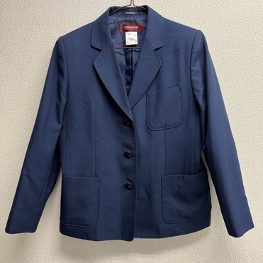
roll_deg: +0.4
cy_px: 132
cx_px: 132
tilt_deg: -3.9
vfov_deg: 52.5
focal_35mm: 31
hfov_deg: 52.5
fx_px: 266
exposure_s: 1/50
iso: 80
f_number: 1.6
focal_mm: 5.96
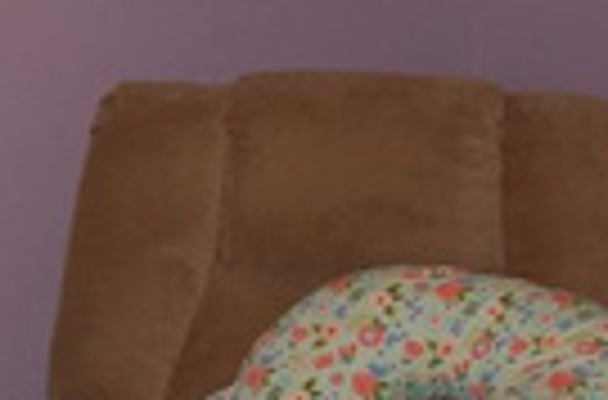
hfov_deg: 12.9
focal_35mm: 157
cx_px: -50
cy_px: 11
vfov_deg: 8.6
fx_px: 2642
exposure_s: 1/60
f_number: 4
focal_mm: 22
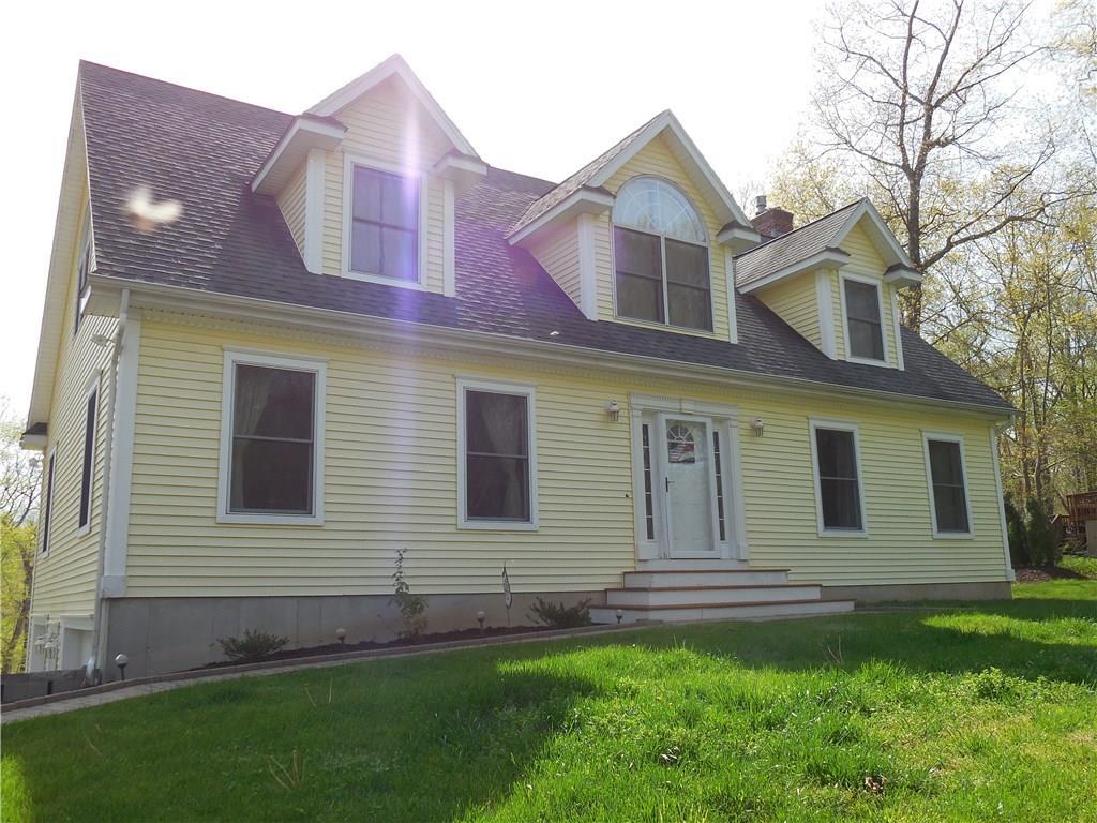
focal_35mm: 29
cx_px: 548
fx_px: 919
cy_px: 412
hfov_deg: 61.7
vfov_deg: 48.2
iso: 125
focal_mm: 5.2
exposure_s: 1/500
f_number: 4
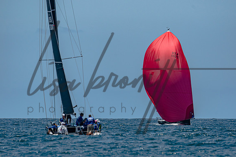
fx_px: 3940
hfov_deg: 3.4
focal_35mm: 601
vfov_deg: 2.3
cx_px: 130
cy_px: 94
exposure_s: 1/1600
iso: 200
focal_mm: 320
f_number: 5.6
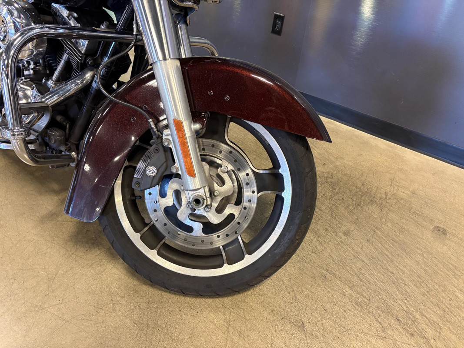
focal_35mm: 26
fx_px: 348
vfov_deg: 53.1
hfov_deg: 67.3
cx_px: 232
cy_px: 174
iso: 400
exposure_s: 1/60
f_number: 1.6
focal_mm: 5.96
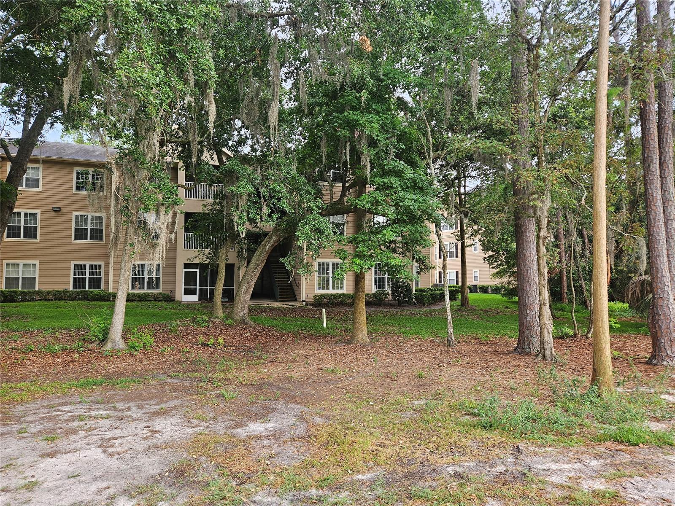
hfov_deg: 73.9
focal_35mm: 23
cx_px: 338
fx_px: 448
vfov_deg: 58.9
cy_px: 253
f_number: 1.8
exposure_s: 1/120
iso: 25
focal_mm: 5.4
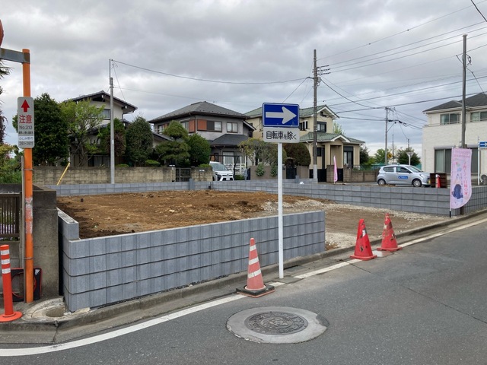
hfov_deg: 63.4
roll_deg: +0.3
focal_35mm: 28
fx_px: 394
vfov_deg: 49.7
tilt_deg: -0.5
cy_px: 182
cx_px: 244
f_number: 1.8
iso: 20
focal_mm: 3.99
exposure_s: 1/1621
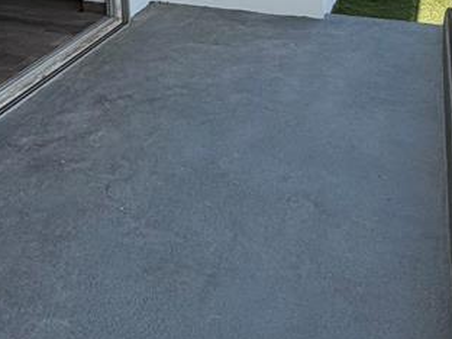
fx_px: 601
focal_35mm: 46
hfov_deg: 40.9
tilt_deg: -13.9
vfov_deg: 28.5
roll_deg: +2.7
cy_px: -38
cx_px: 170
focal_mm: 2.22
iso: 40
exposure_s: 1/751
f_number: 2.2
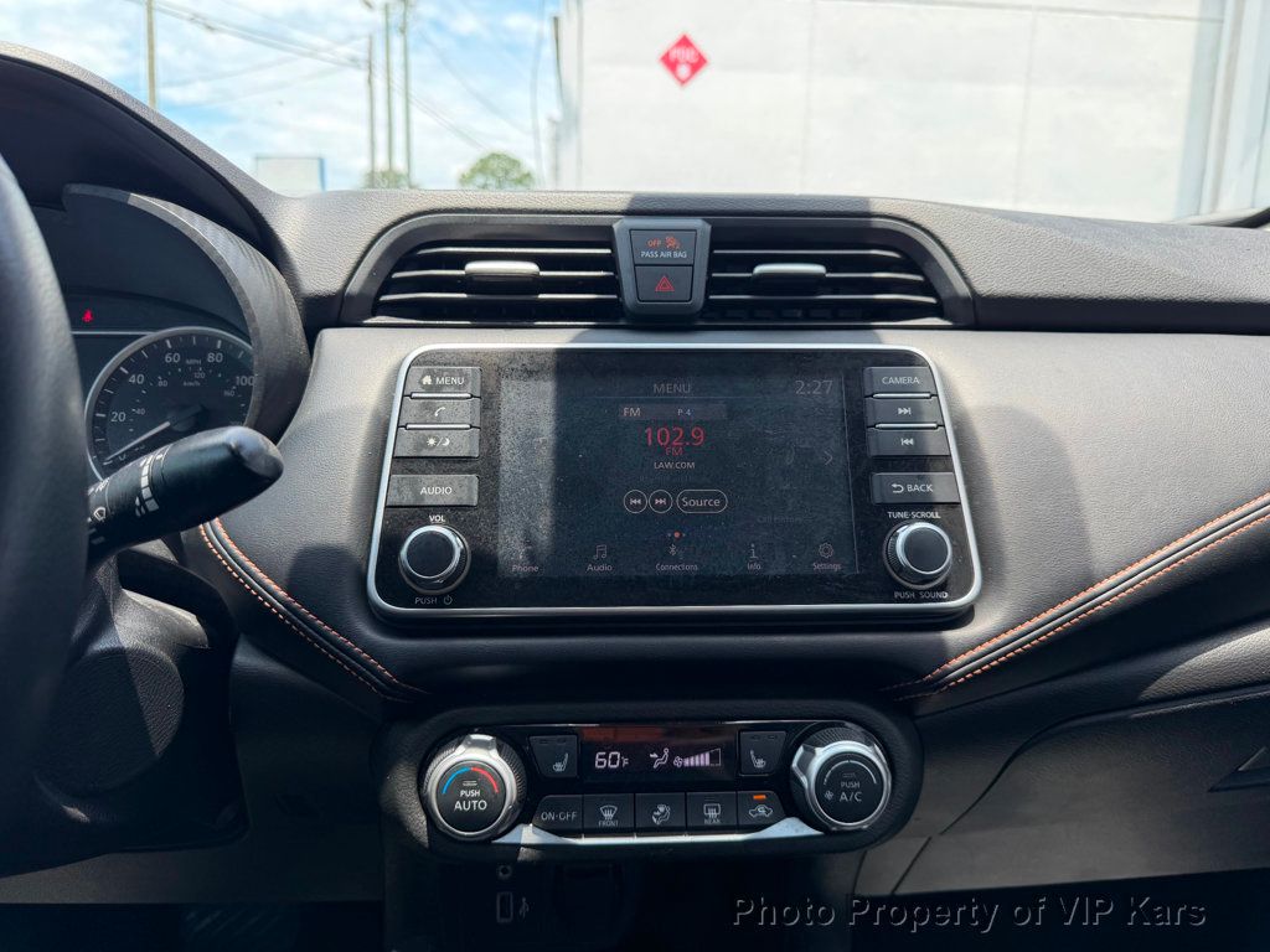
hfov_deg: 71.6
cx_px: 635
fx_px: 881
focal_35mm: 24
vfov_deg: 56.8
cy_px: 476
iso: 80
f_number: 1.78
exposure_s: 1/507
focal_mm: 6.76
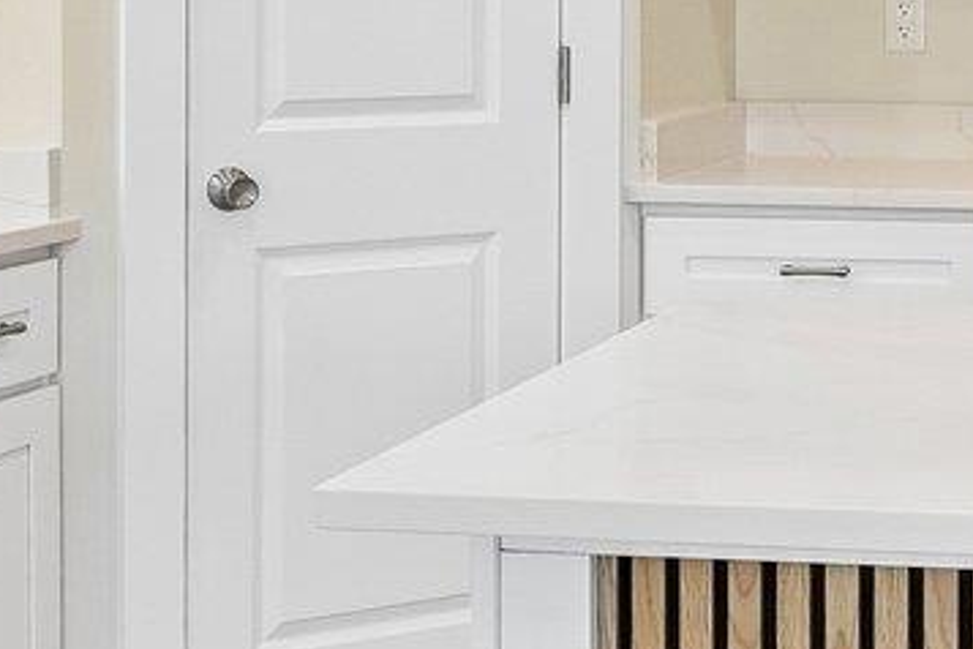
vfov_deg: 15.6
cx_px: 962
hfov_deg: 22.8
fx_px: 2324
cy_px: -23
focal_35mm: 86
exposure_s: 1/30
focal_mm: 10
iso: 320
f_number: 8
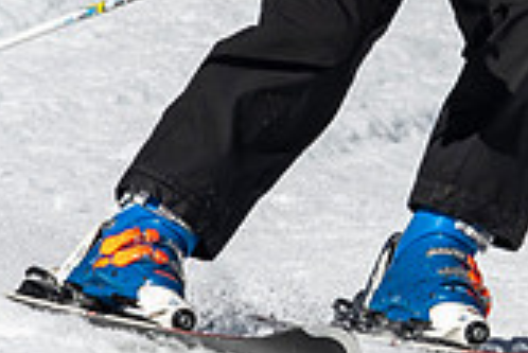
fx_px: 44918
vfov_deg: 0.5
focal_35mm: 3060
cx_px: 618
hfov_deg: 0.7
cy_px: -37
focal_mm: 400
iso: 200
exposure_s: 1/2000
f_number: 8
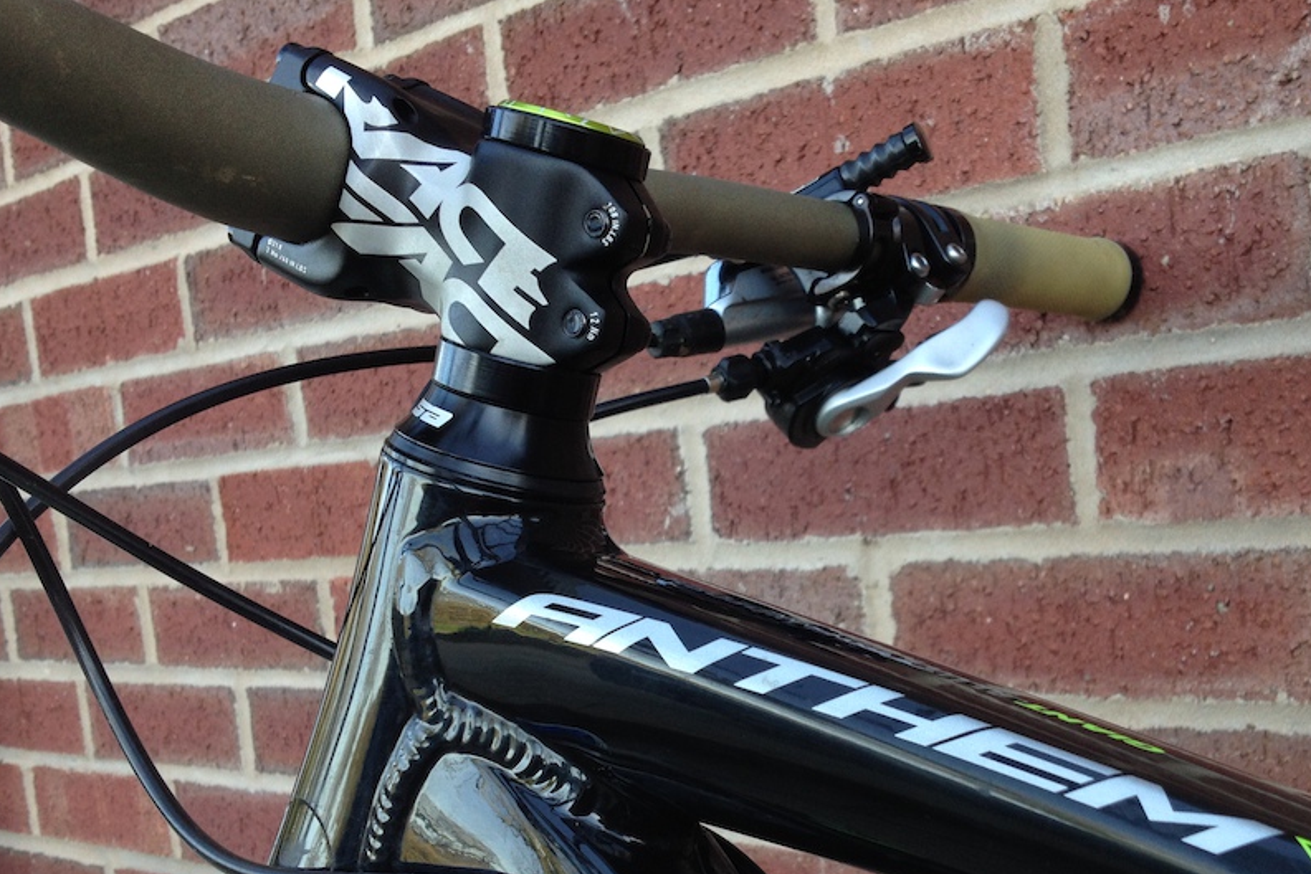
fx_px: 1712
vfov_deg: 28.4
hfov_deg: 41.8
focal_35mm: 47
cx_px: 749
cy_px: 618
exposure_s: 1/120
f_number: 2.4
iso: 64
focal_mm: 4.28
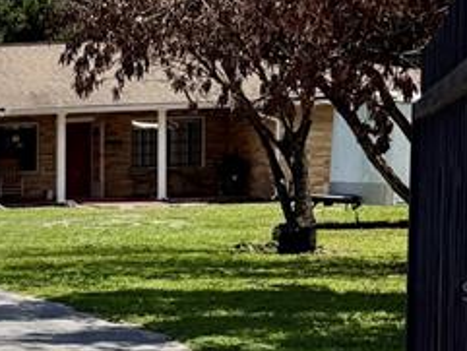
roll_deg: +1.9
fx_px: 1377
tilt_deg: -4.8
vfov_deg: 14.4
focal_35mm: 102
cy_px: 291
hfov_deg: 15.9
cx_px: -413
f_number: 1.78
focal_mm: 6.76
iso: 80
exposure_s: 1/6711
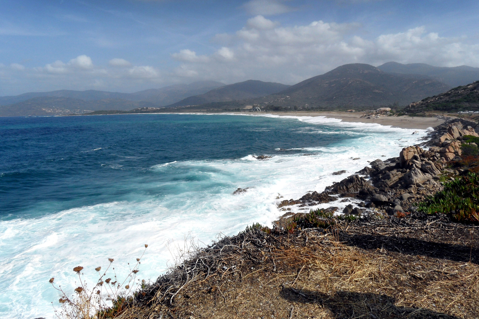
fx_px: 333
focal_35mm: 25
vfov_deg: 51.2
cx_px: 240
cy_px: 143
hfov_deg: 71.5
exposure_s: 1/750
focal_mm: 3.9
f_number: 4.6
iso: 80
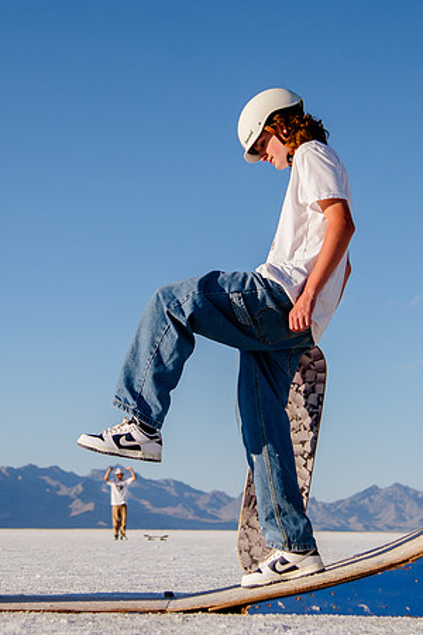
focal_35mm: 88
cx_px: 156
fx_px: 1549
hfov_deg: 15.5
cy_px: 237
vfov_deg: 23.1
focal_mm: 44
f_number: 4
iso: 200
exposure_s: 1/4000
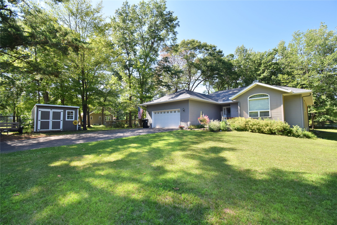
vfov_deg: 77.3
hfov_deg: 100.4
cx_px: 168
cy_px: 112
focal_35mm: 15
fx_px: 140
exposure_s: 1/200
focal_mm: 10
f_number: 10
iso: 320
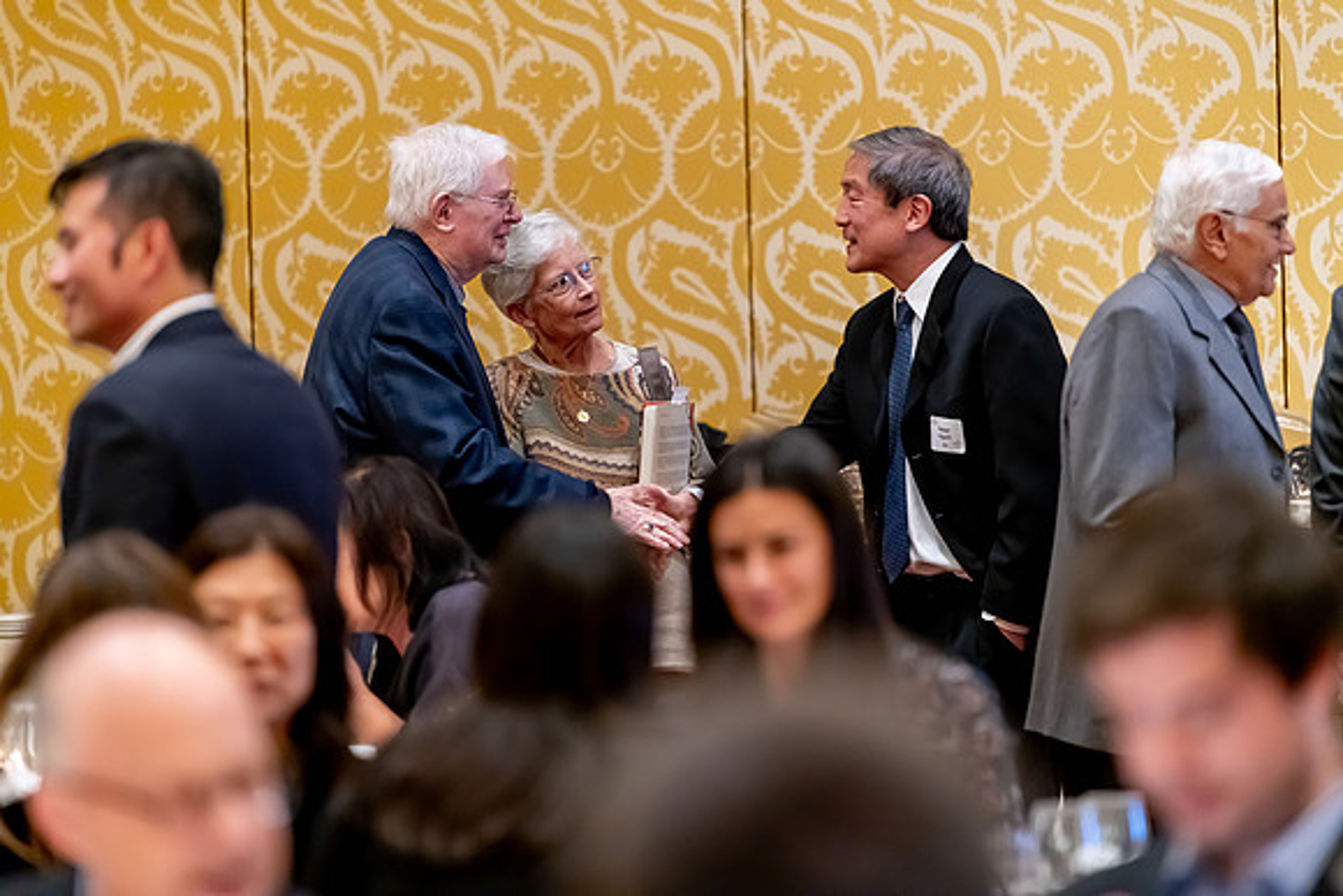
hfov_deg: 10.3
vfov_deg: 6.9
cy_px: 448
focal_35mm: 200
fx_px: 7463
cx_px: 672
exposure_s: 1/100
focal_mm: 200
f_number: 2.8
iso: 6400
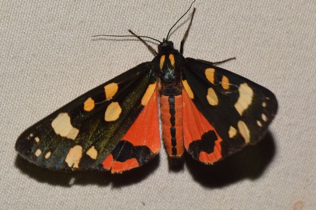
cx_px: 158
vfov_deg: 6.5
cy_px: 105
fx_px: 1843
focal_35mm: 210
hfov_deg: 9.8
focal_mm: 140
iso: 200
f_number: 14
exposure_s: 1/160
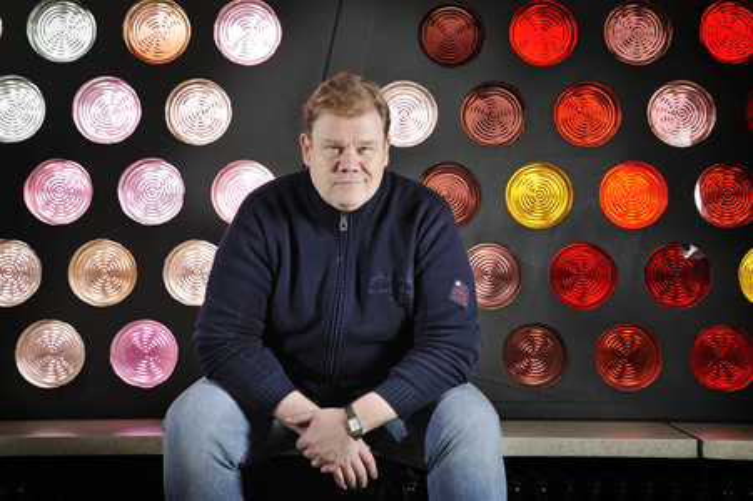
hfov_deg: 41.1
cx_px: 376
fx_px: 1003
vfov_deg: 28.0
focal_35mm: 48
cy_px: 250
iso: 400
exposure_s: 1/100
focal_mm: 48
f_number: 4.5
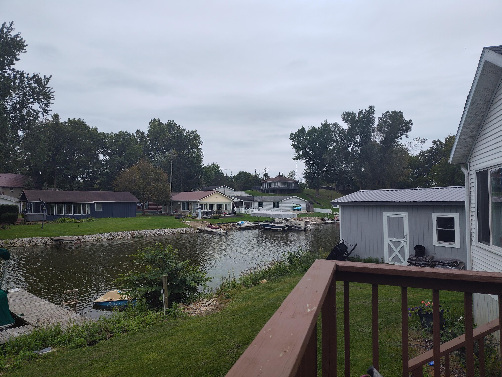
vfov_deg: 58.9
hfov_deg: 73.9
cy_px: 188
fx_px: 334
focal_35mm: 23
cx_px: 251
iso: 100
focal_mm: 5.56
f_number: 1.8
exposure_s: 1/873
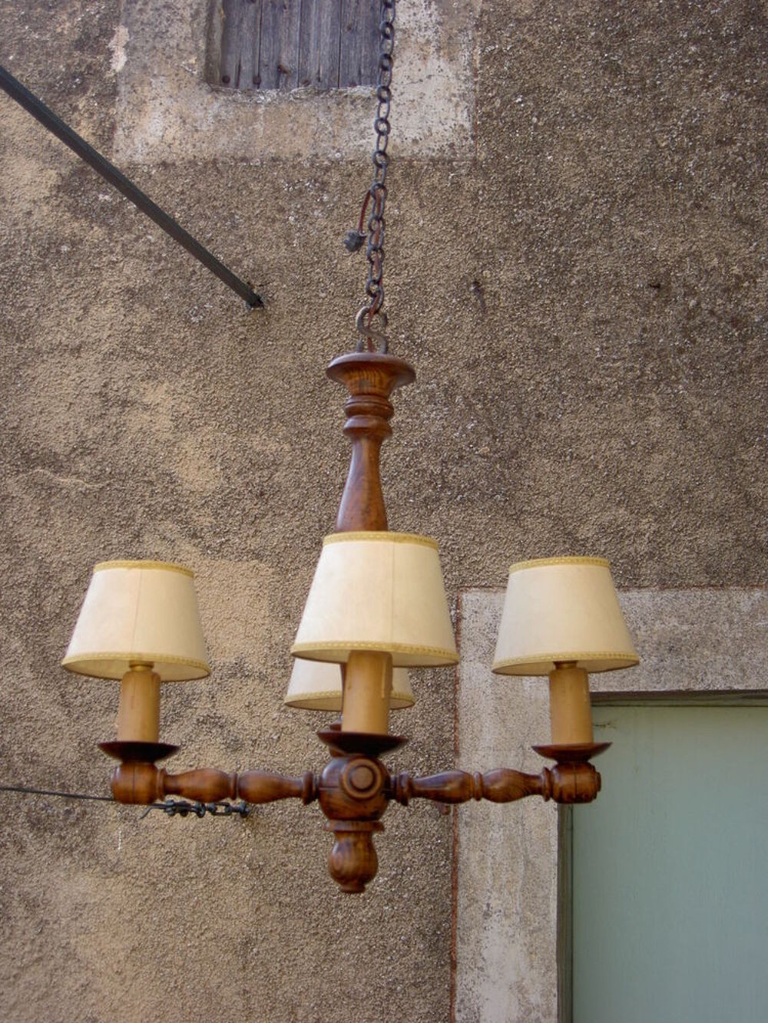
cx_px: 384
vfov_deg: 34.9
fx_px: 1627
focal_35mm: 55
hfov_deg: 26.6
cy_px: 512
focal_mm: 11.3
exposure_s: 1/125
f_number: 3.3
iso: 50
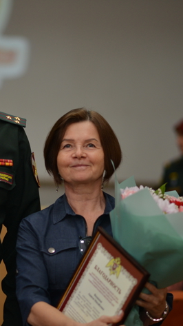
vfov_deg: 15.2
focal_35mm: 141
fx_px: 1217
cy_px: 167
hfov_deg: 8.6
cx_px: 23
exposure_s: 1/250
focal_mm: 85
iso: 640
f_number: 1.8
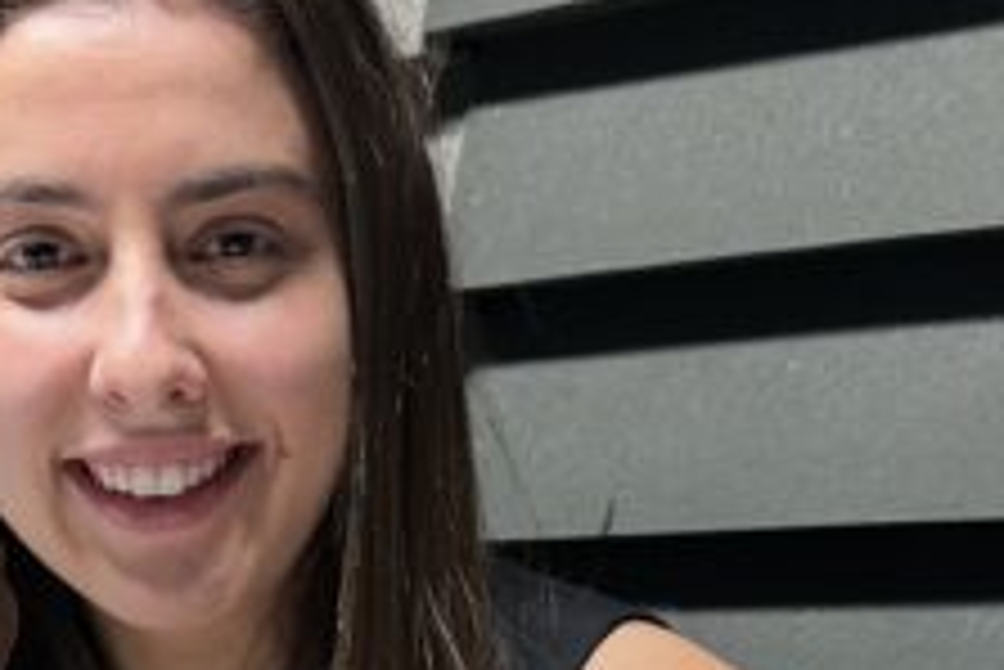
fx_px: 2400
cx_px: 176
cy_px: 926
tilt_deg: -8.3
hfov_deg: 23.2
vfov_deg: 15.0
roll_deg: +2.5
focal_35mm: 86
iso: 250
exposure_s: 1/50
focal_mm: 6.86
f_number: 1.78
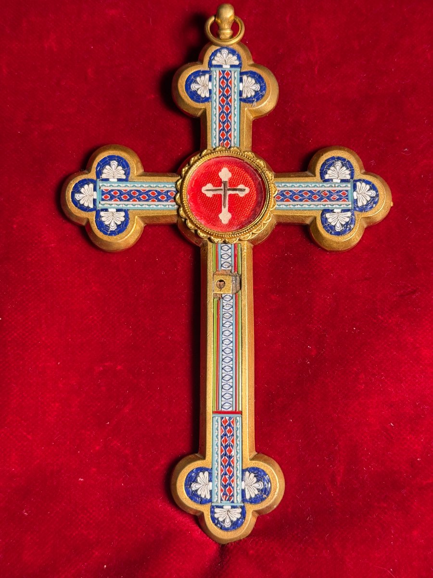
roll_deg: -1.0
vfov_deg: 39.7
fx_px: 801
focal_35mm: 48
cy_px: 289
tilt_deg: -33.2
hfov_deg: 30.3
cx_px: 216
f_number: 1.78
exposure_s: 1/87
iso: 100
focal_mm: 6.76
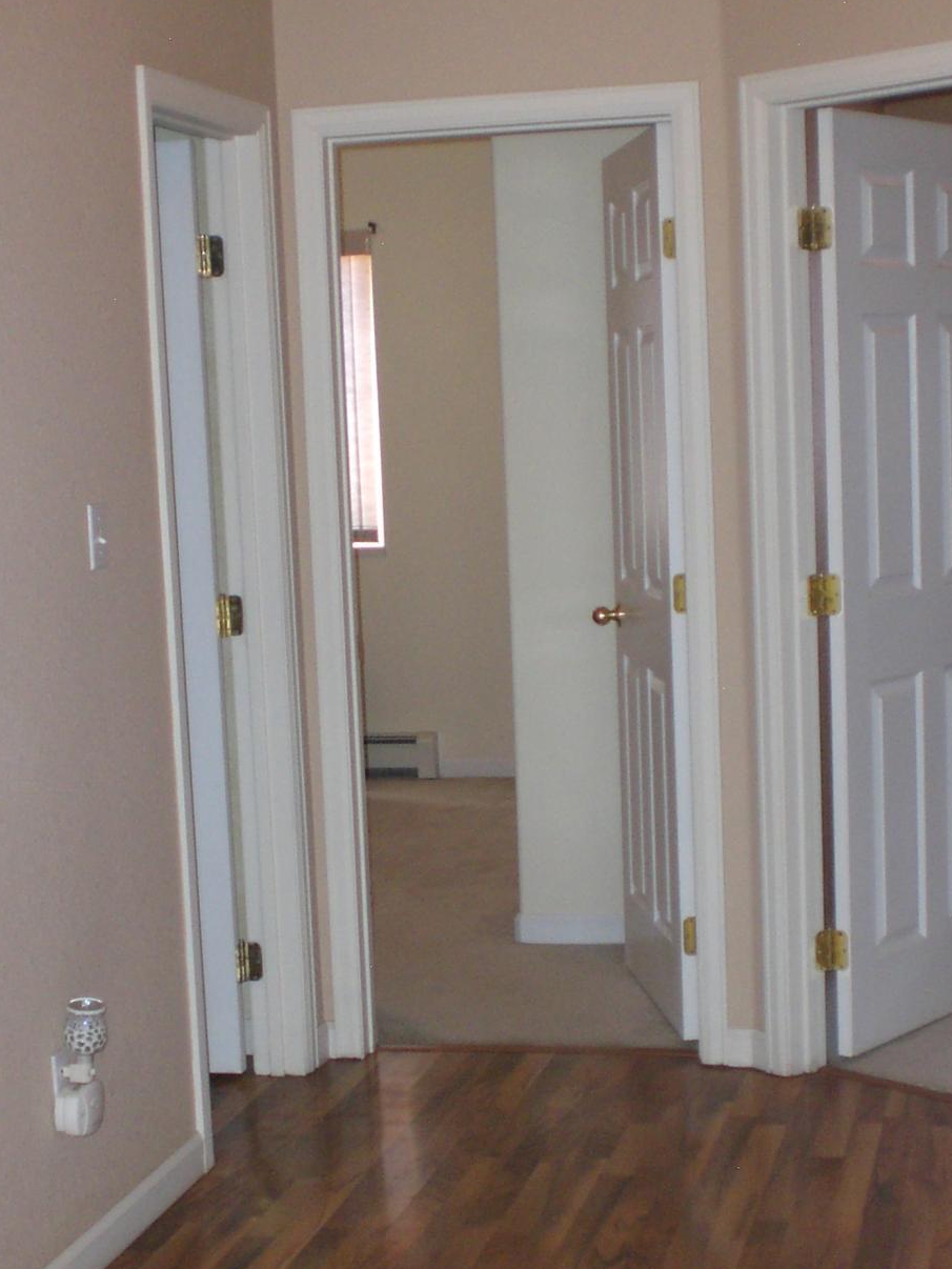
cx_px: 477
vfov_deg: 30.7
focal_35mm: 63
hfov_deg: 23.3
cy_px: 634
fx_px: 2309
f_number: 3.1
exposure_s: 1/60
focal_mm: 6.3
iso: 200
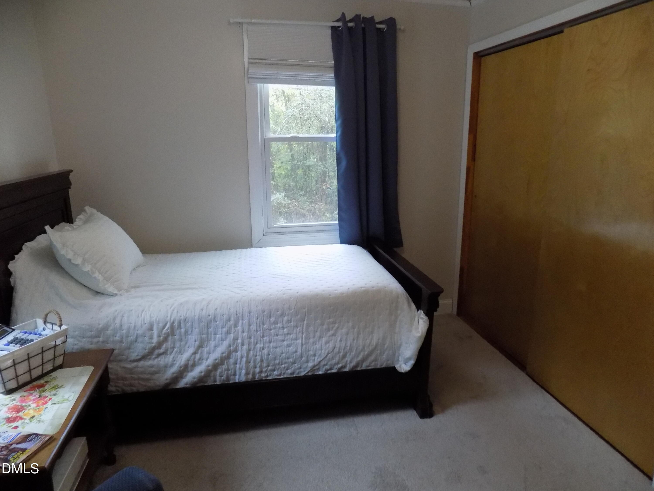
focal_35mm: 23
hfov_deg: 73.9
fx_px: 435
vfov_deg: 58.9
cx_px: 327
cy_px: 246
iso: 400
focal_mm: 4
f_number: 3.1
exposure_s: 1/30
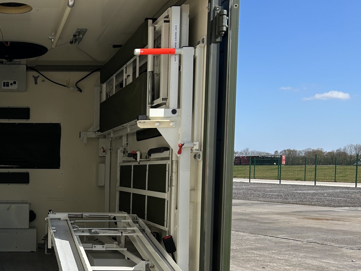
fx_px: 553
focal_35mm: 53
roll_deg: +0.2
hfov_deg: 33.7
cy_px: 209
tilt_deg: -3.1
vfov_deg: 27.1
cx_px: 20
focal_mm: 5.7
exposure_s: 1/5319
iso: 50
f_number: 1.5
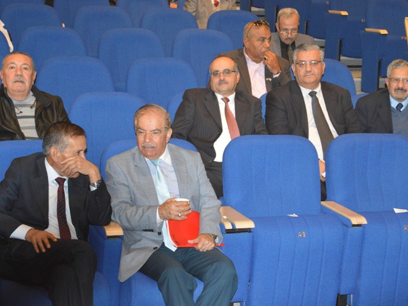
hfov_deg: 21.6
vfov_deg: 16.3
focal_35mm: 91
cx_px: 222
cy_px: 153
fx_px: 1067
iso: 3200
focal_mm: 55
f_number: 5.6
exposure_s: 1/60
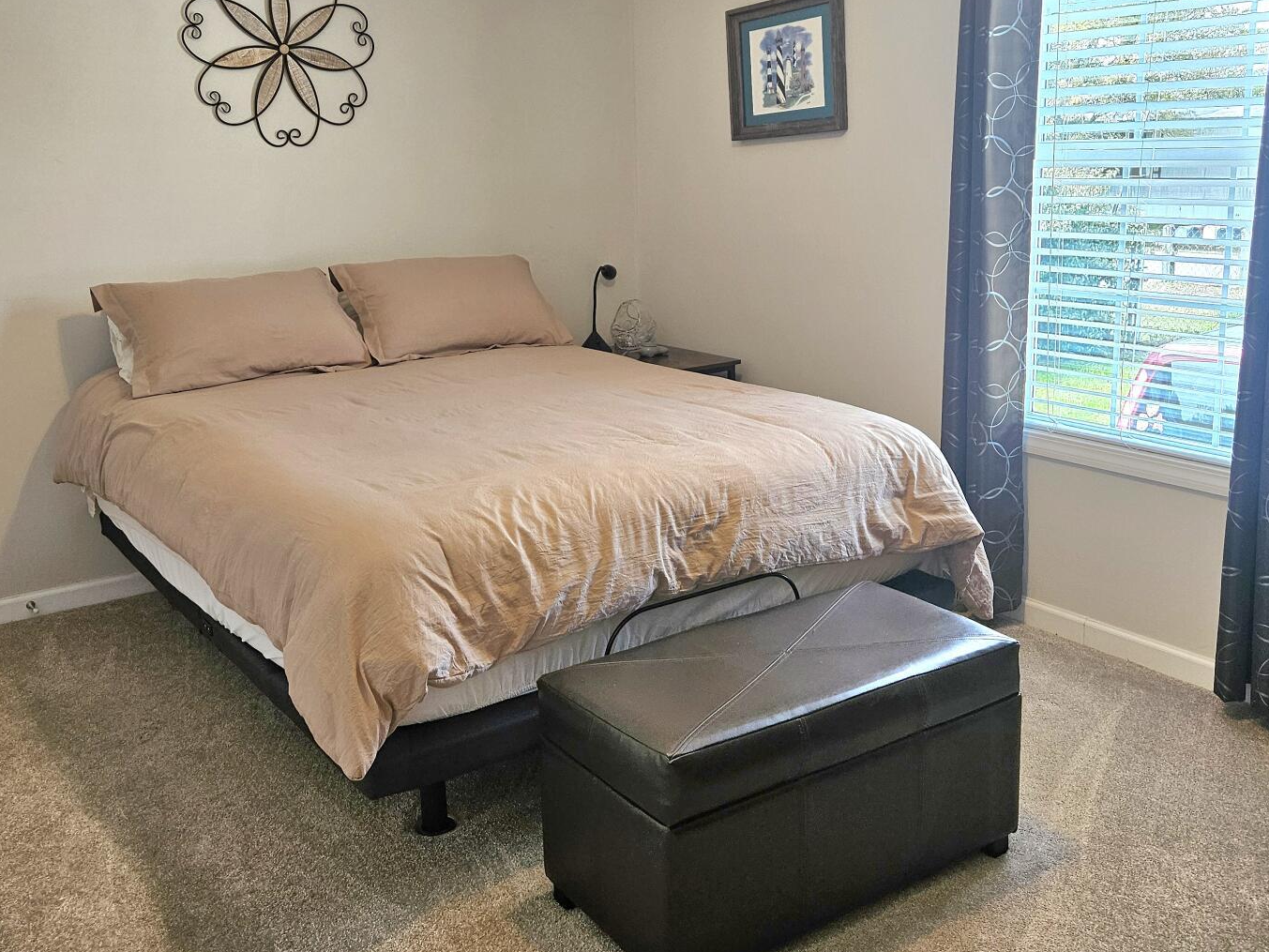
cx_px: 655
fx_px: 1247
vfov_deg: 41.6
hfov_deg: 53.9
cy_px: 387
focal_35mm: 34
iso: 160
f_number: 1.8
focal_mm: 5.4
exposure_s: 1/120
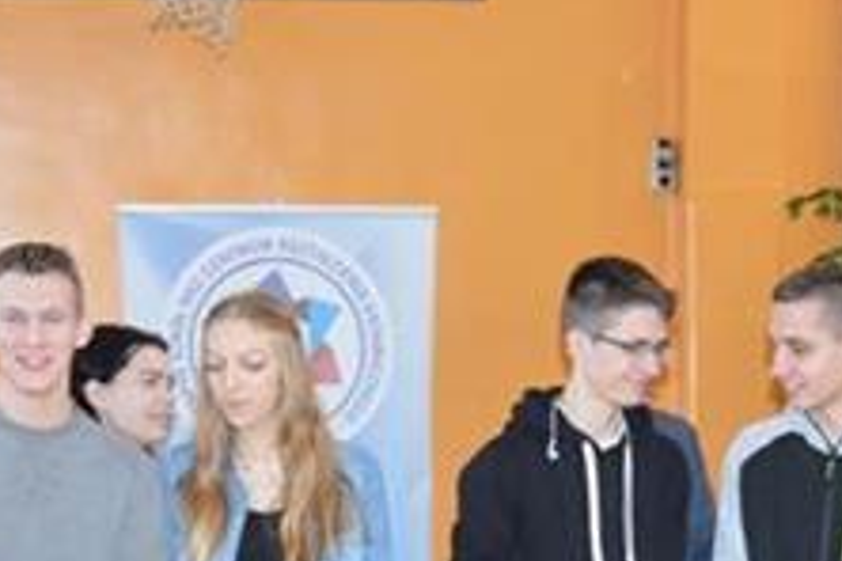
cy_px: 682
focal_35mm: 123
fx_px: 2877
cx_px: 459
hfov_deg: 16.6
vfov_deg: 10.9
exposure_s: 1/60
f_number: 4
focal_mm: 28
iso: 1100
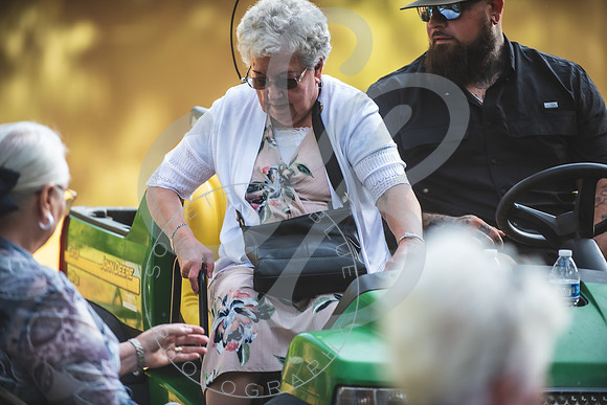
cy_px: 202
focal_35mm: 200
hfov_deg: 10.3
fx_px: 3373
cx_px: 304
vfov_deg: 6.9
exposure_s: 1/400
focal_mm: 200
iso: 400
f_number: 2.8
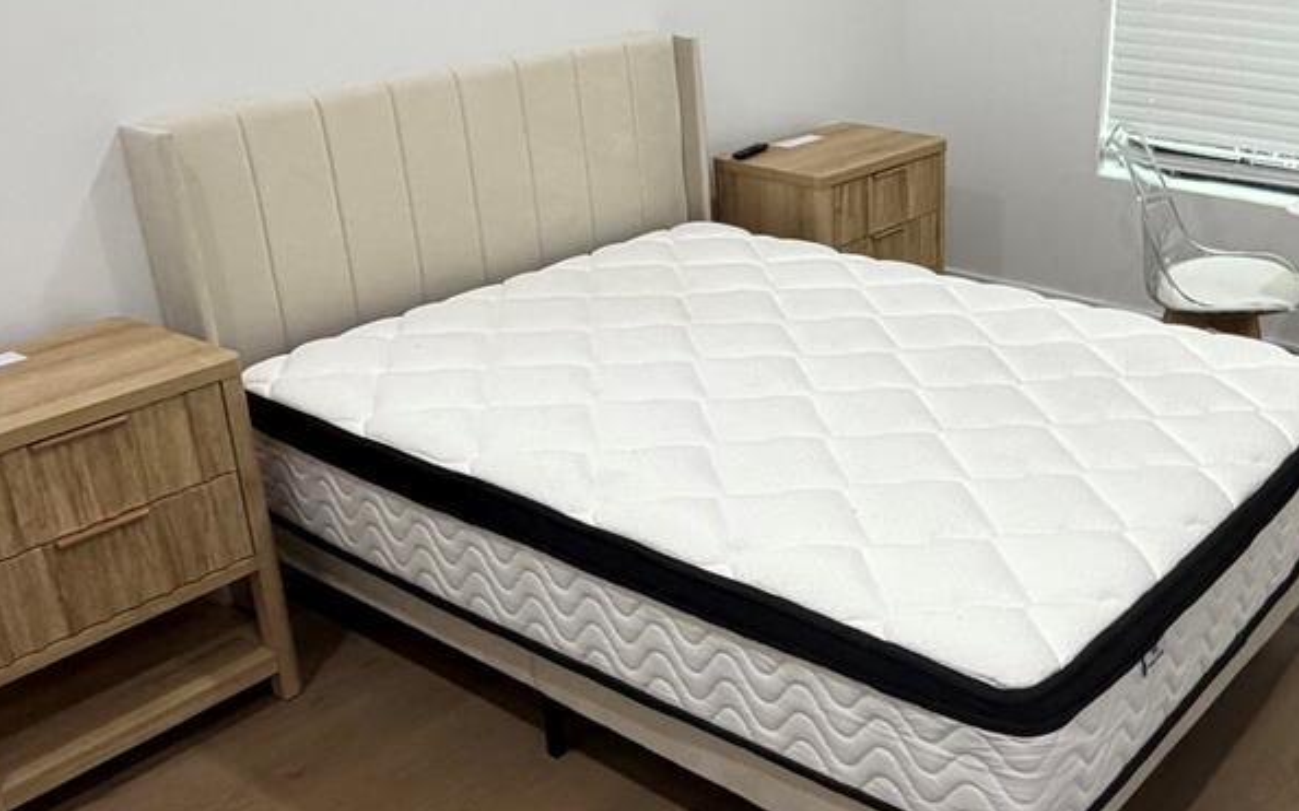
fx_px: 1416
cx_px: 936
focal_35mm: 40
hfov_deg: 47.8
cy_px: 413
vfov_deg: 32.0
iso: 200
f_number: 2.2
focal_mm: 2.22
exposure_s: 1/60
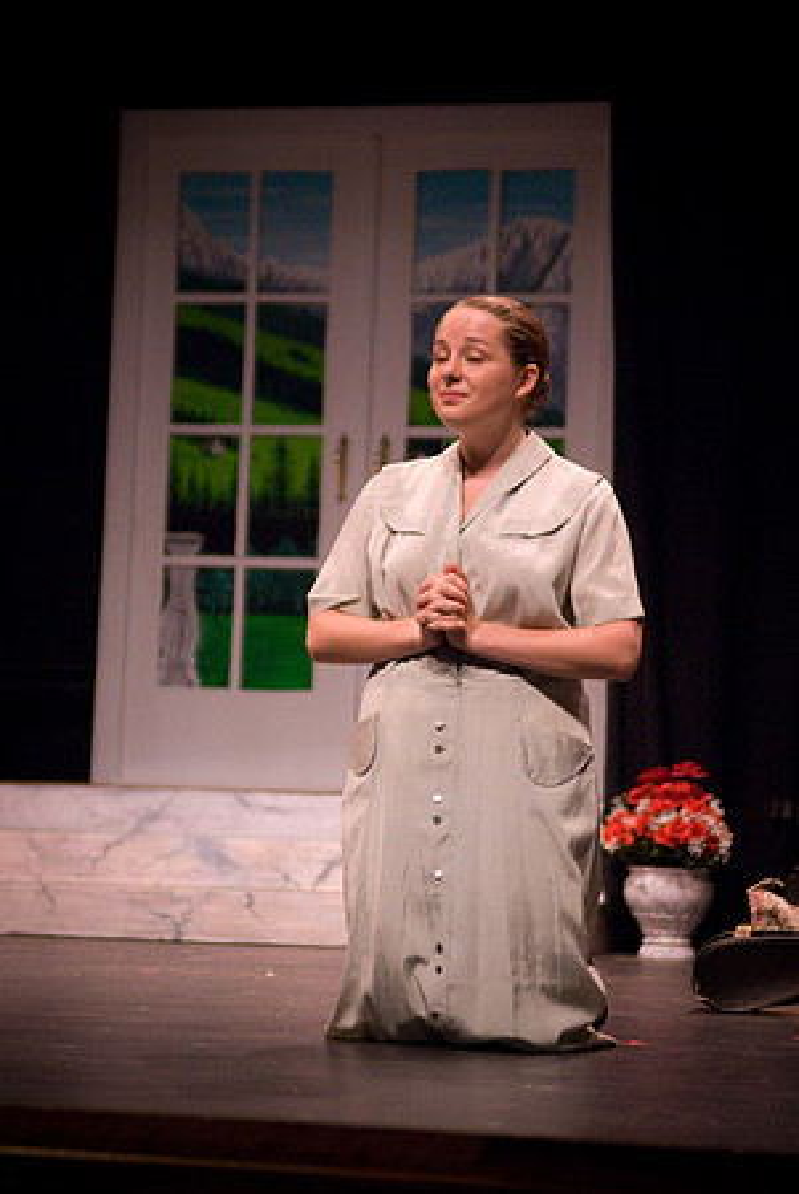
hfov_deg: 11.4
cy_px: 597
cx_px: 400
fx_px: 3986
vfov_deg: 17.0
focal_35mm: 120
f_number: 2.8
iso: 1600
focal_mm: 80
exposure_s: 1/160
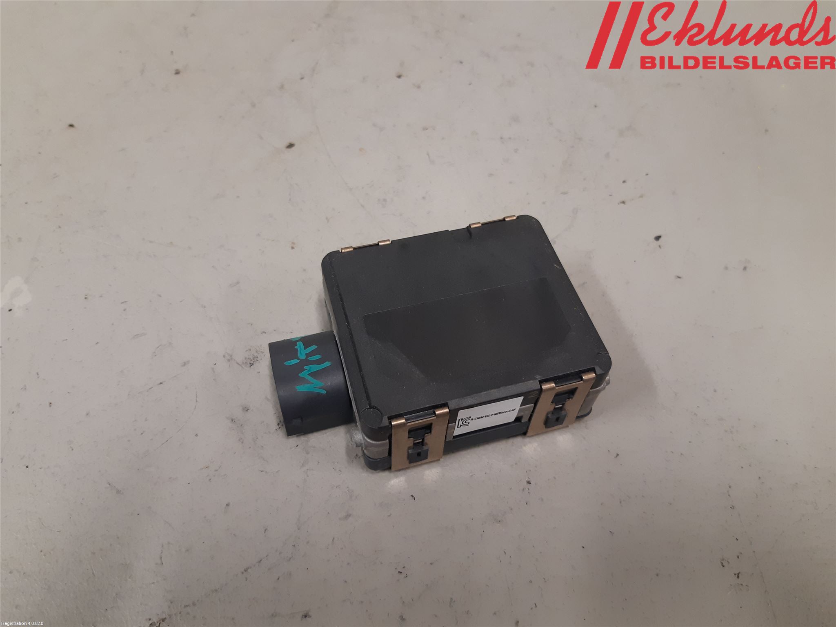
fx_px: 628
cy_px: 314
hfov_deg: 67.3
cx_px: 418
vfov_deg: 53.1
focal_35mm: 26
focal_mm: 3.93
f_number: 1.7
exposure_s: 1/50
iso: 160
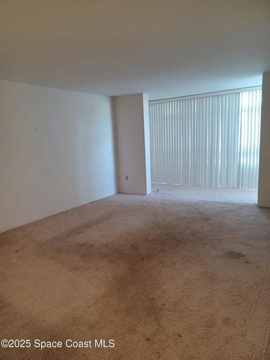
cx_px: 135
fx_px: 260
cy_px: 180
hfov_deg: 54.9
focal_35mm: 25
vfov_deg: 69.4
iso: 400
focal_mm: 4.6
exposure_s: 1/30
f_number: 1.8
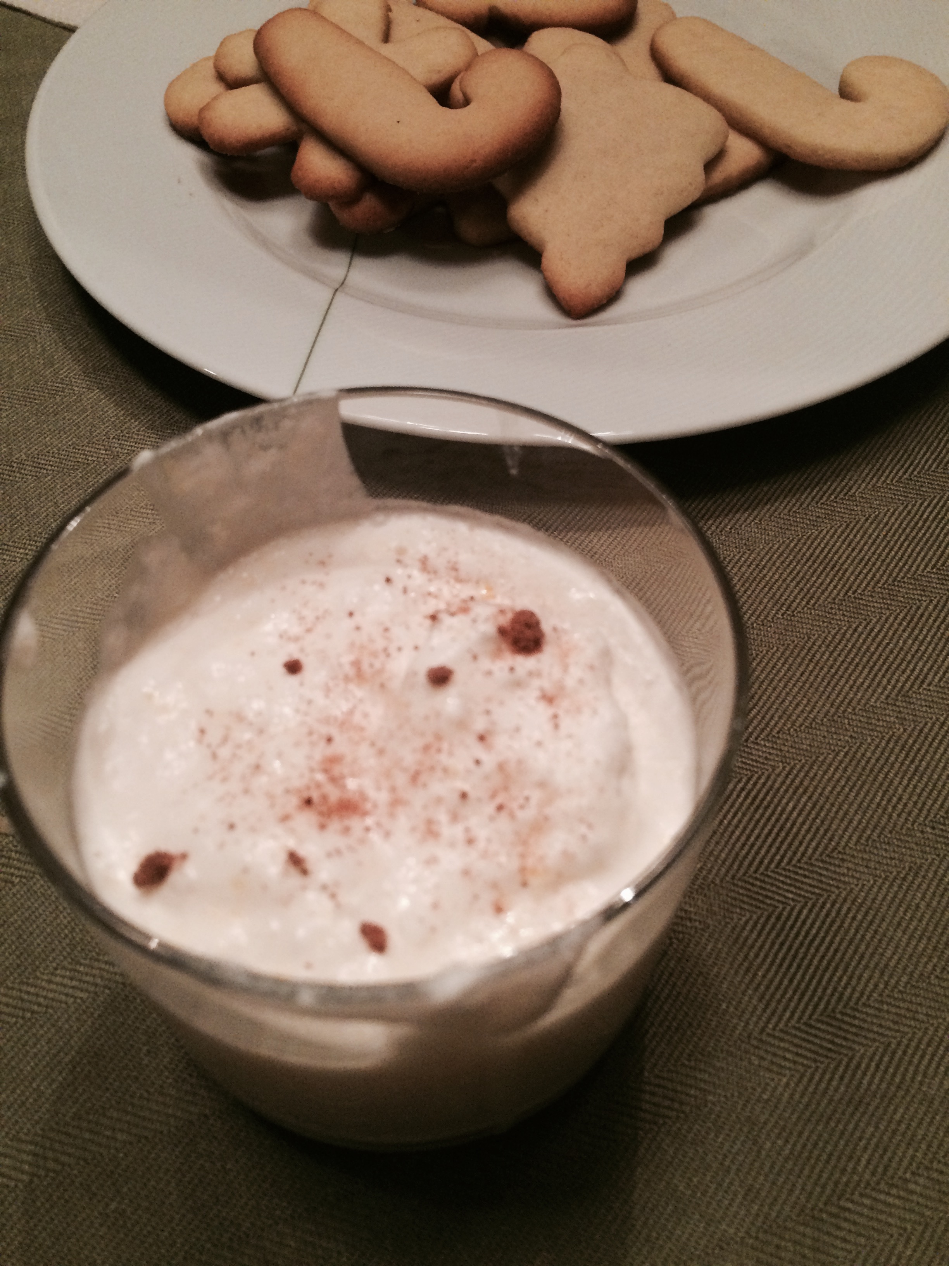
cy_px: 633
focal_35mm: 29
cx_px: 474
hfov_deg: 48.2
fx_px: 1060
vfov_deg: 61.7
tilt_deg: -56.6
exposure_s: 1/30
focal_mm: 4.15
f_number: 2.2
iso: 250
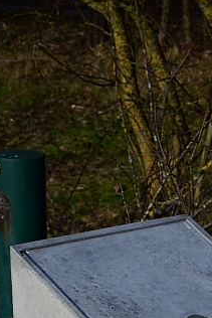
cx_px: 244
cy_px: 401
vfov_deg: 13.4
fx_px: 1306
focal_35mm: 148
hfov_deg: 9.2
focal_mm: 39
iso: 100
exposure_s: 1/250
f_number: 7.1
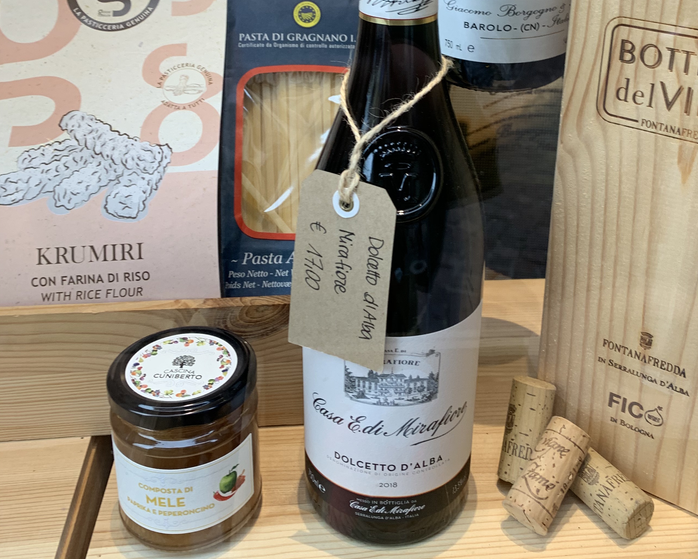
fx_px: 826
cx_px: 412
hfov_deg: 45.6
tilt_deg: -20.8
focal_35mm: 40
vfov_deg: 36.2
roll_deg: -1.2
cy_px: 119
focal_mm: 4.25
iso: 64
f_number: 1.8
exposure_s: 1/50
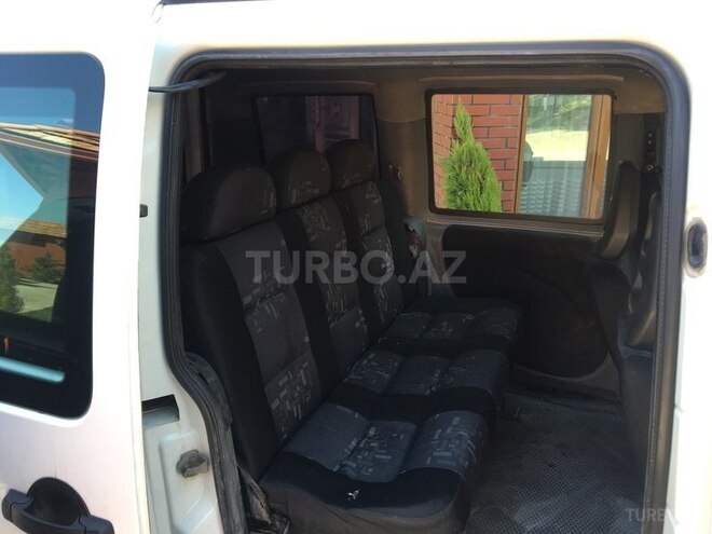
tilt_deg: -16.8
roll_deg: -0.7
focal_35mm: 29
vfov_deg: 48.2
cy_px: 267
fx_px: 596
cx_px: 356
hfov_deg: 61.7
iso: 32
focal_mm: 4.15
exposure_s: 1/100
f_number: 2.2
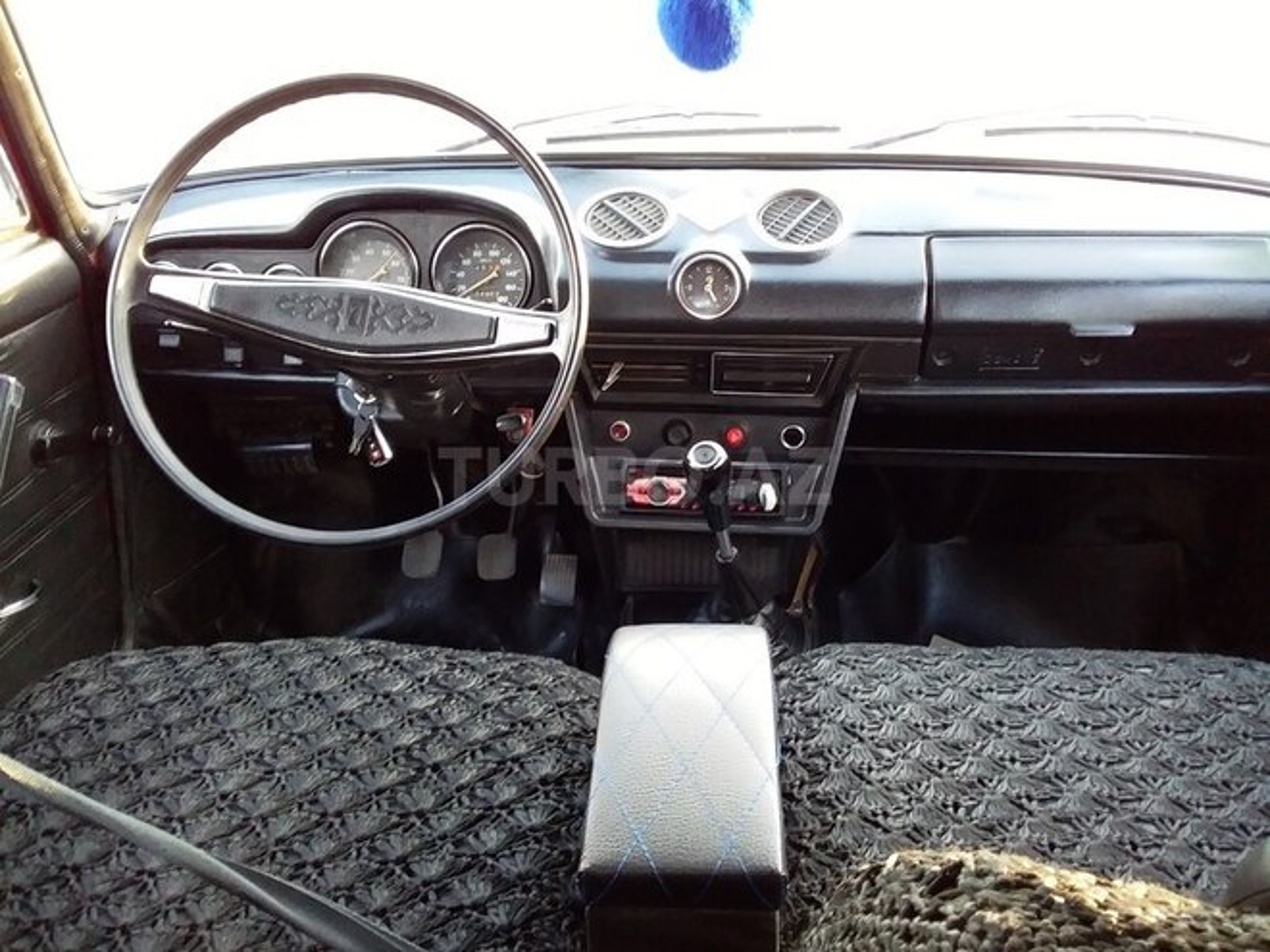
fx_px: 1137
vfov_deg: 45.4
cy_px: 476
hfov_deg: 58.4
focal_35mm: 31
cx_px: 635
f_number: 2.2
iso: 160
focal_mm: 3.3
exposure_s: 1/40
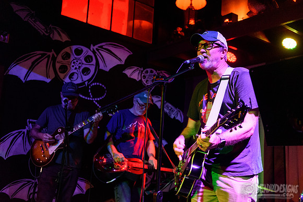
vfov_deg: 33.4
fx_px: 337
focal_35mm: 40
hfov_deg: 48.4
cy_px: 101
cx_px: 152
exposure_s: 1/80
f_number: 3.2
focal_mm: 40
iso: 3200
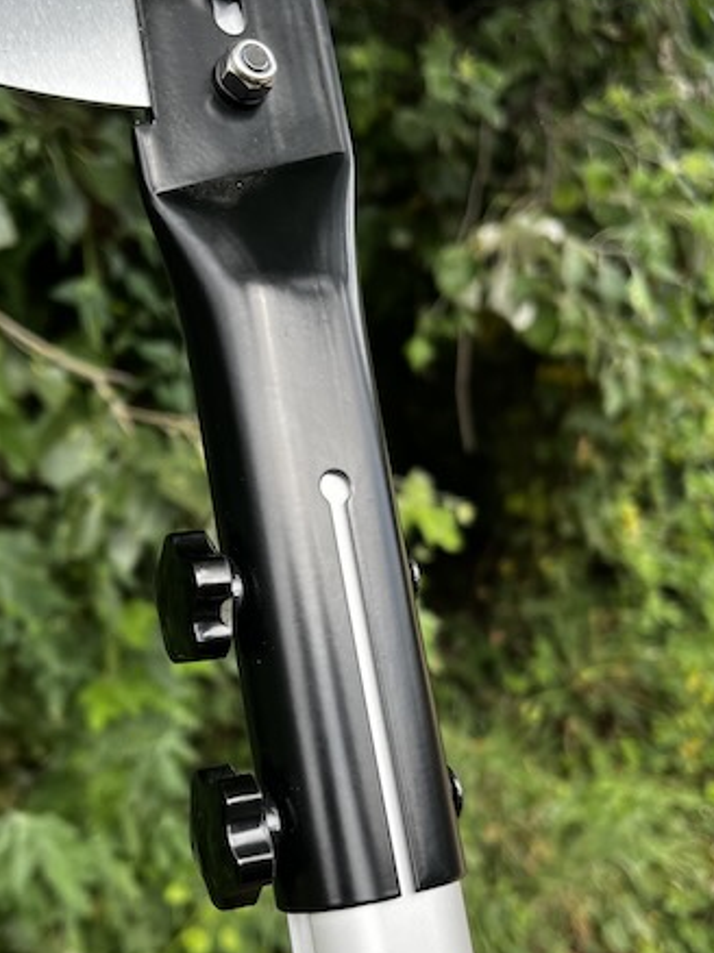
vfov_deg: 48.8
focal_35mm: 38
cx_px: 274
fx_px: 1046
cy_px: 564
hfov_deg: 37.5
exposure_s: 1/504
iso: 50
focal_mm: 5.1
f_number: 1.6
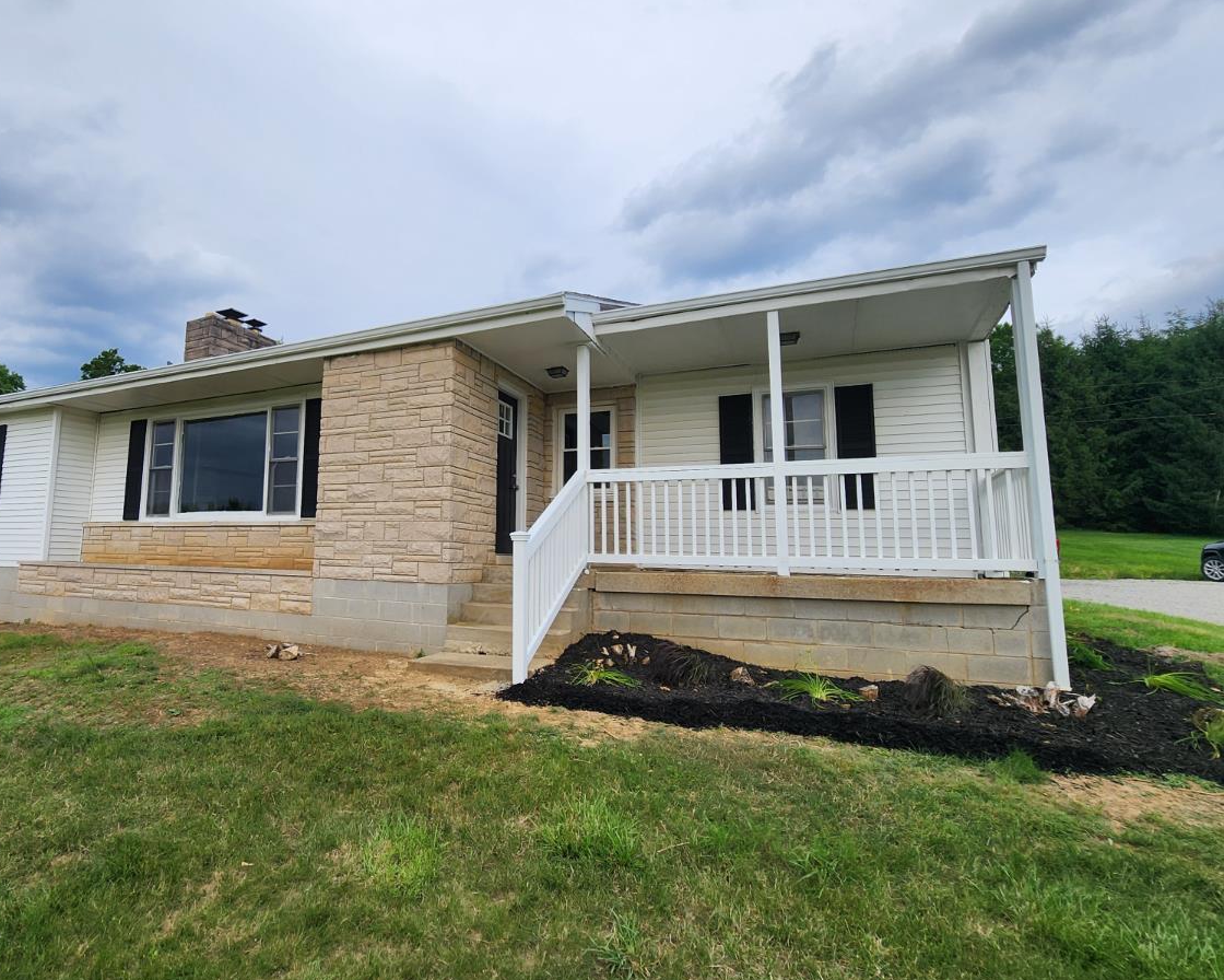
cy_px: 472
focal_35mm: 17
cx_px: 471
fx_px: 616
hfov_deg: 88.1
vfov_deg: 76.9
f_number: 2.2
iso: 50
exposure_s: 1/827
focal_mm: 2.2
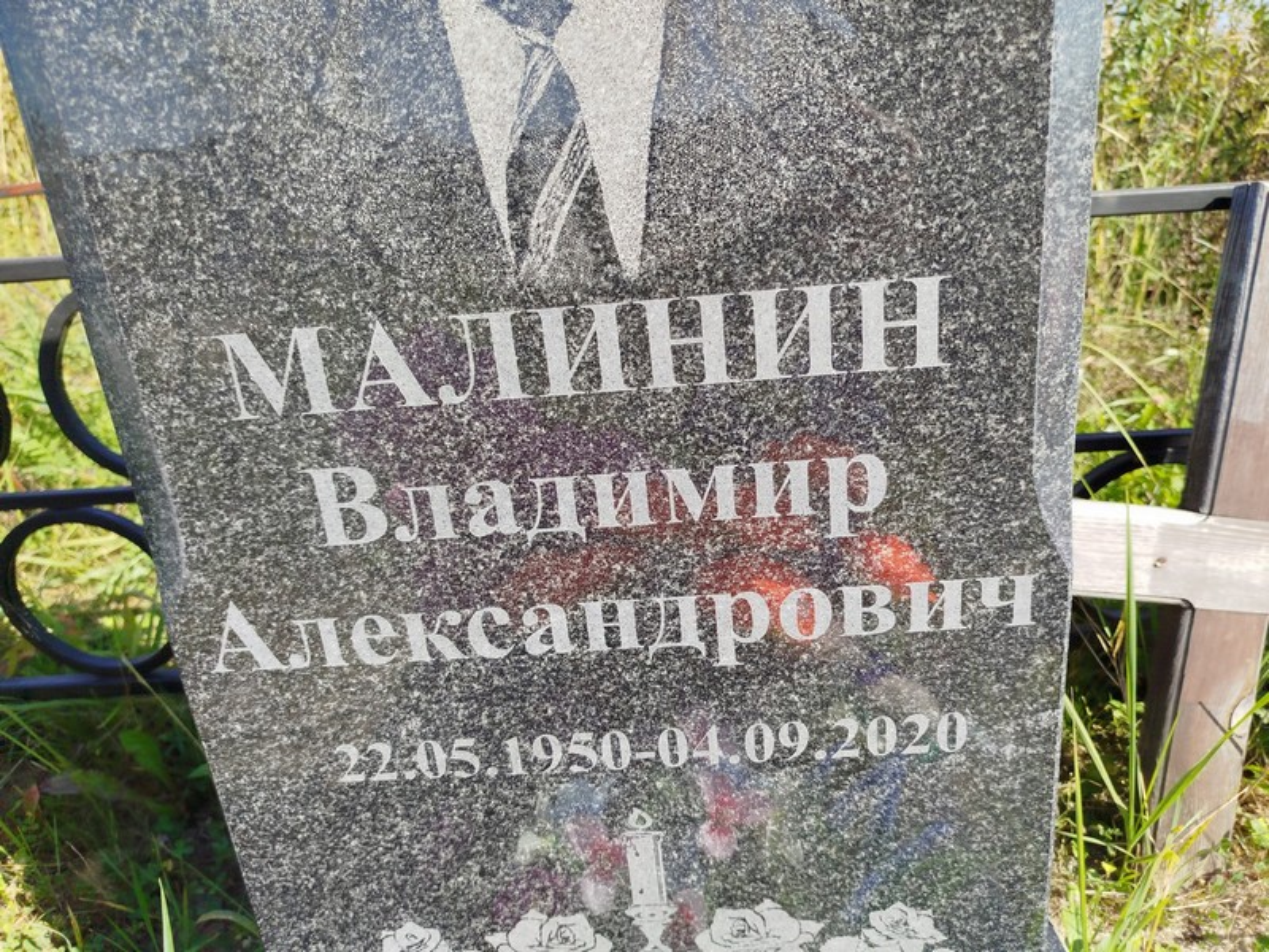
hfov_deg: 71.6
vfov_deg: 56.8
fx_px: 880
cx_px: 634
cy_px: 476
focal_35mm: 24
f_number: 1.7
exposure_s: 1/539
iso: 50
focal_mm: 5.31
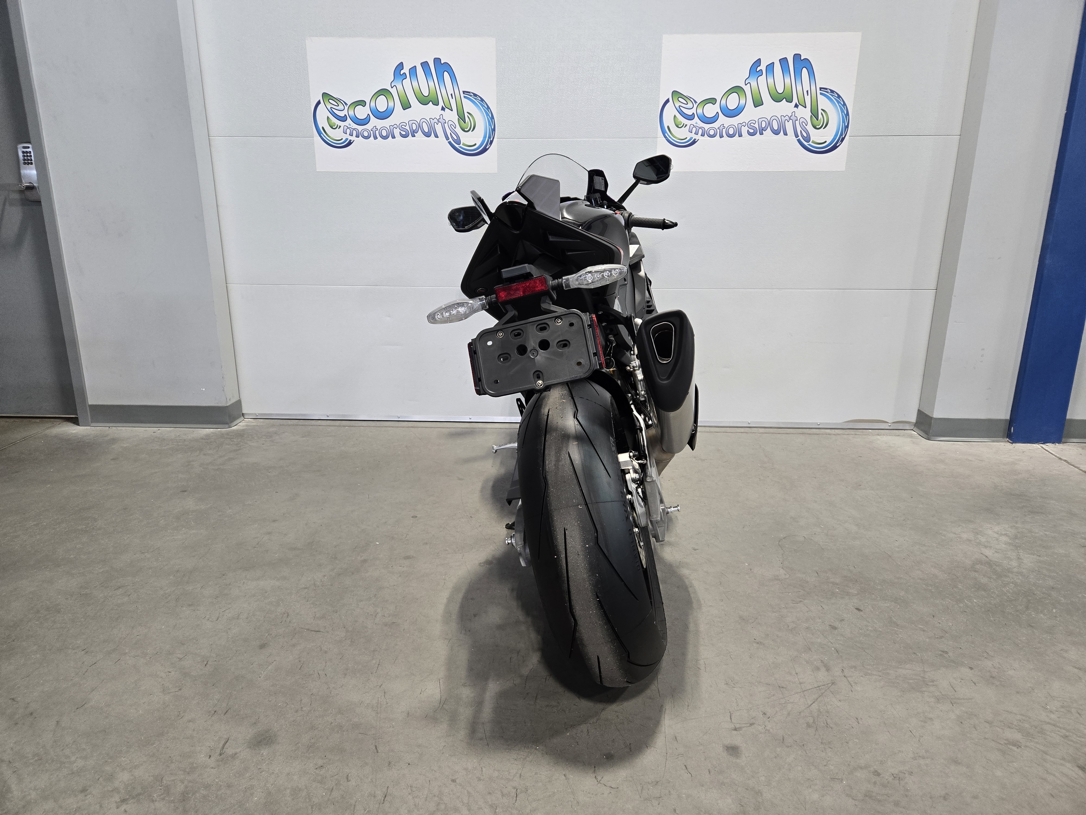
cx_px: 543
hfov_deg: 73.9
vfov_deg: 58.9
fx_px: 722
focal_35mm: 23
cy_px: 408
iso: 200
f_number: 1.8
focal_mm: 5.4
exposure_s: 1/120
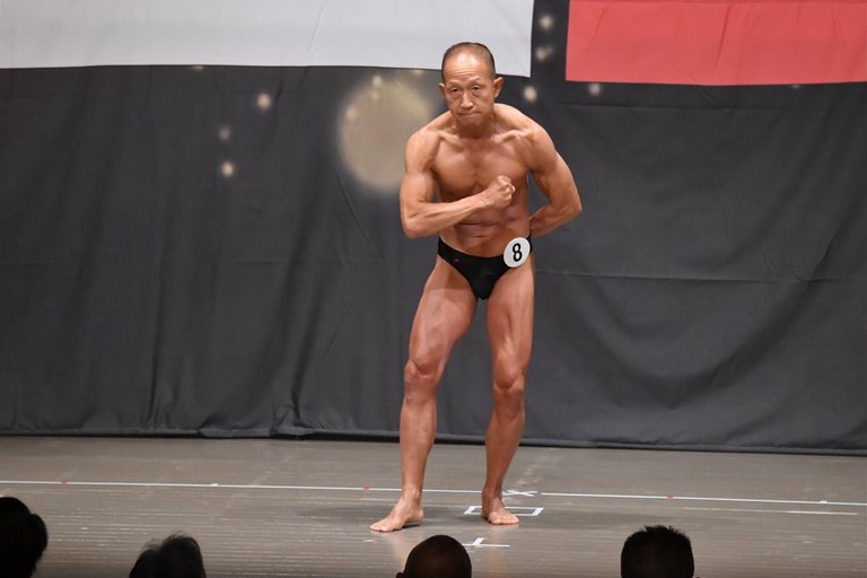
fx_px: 5466
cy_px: 289
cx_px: 431
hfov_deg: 9.1
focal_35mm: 227
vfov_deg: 6.1
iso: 6400
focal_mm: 150
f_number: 5.6
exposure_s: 1/400
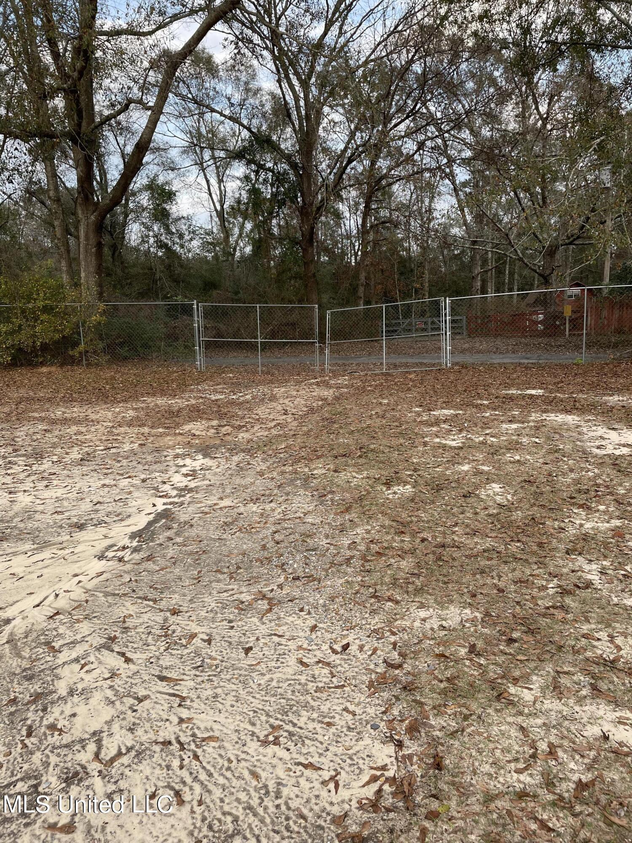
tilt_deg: -9.2
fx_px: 633
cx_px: 316
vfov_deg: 67.3
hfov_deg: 53.1
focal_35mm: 26
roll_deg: +3.5
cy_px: 422
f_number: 1.6
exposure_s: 1/465
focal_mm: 4.2
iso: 32
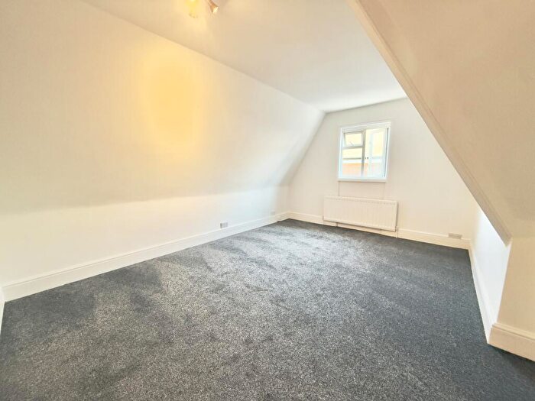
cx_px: 268
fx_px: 216
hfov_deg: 102.1
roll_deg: -0.3
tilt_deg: -7.5
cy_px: 200
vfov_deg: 85.7
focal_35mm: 14
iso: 250
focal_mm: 2.22
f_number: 2.2
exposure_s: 1/99
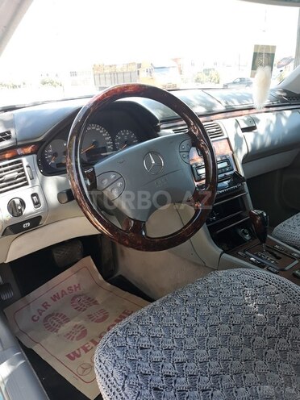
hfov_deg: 51.4
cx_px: 150
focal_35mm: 27
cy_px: 200
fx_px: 312
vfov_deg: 65.3
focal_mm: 3.71
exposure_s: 1/100
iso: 50
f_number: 1.7
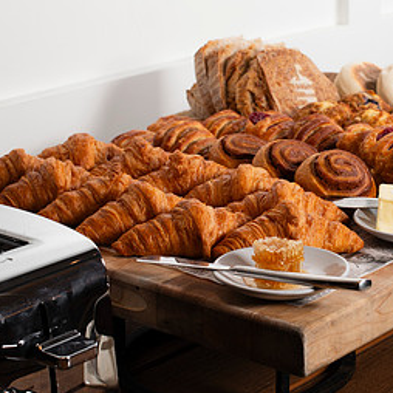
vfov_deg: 17.9
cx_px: 320
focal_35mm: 97
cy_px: 188
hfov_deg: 17.8
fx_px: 1246
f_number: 7.1
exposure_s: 1/100
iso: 250
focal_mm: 50
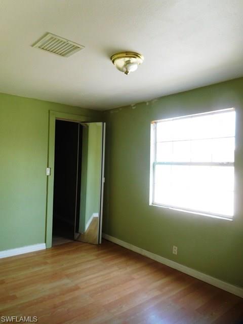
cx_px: 122
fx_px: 234
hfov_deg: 54.9
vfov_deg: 69.4
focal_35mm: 25
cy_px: 162
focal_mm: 4.5
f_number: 3.4
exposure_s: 1/40
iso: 125
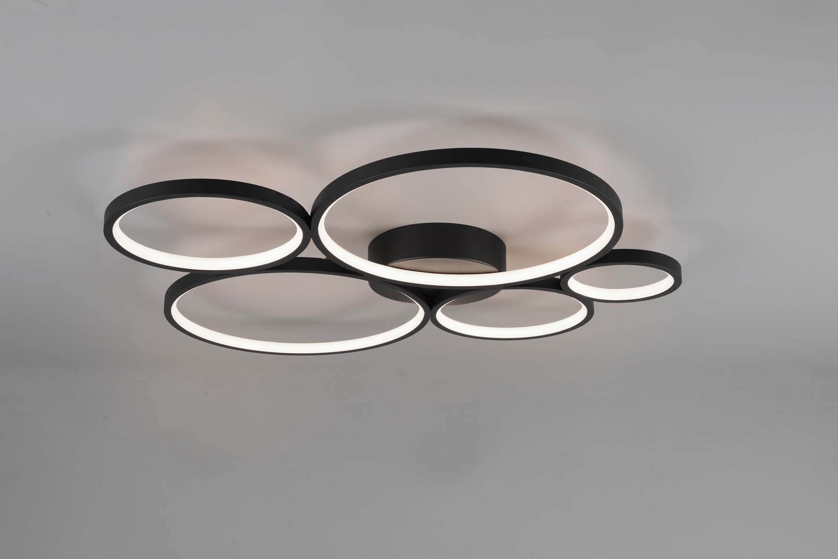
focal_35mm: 47
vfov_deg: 28.7
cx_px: 412
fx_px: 1094
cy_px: 282
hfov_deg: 41.9
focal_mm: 46
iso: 100
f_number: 14
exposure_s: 1/8
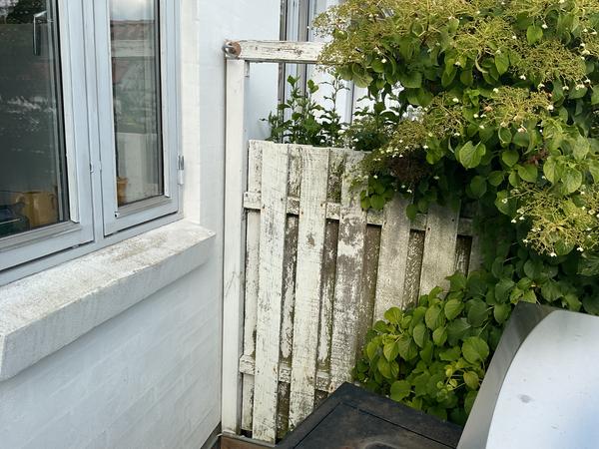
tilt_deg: -13.4
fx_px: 502
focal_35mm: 29
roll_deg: -2.5
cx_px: 300
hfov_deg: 61.7
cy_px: 224
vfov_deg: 48.2
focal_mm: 3
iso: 16
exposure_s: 1/627
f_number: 1.8
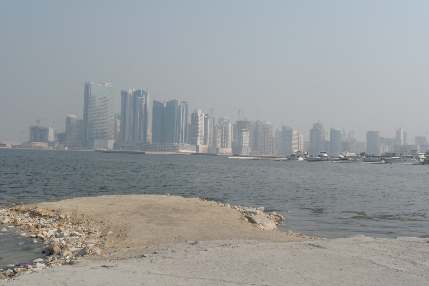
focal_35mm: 42
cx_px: 213
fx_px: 500
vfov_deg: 31.9
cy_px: 126
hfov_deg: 46.4
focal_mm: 6.5
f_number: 5.2
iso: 80
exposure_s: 1/750
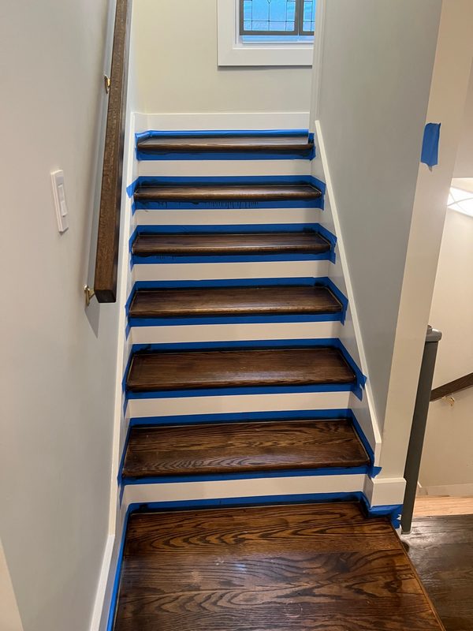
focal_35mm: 26
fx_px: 474
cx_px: 236
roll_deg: +0.9
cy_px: 316
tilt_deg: -20.9
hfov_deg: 53.1
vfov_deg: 67.3
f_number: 1.5
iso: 320
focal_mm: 5.7
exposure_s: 1/60
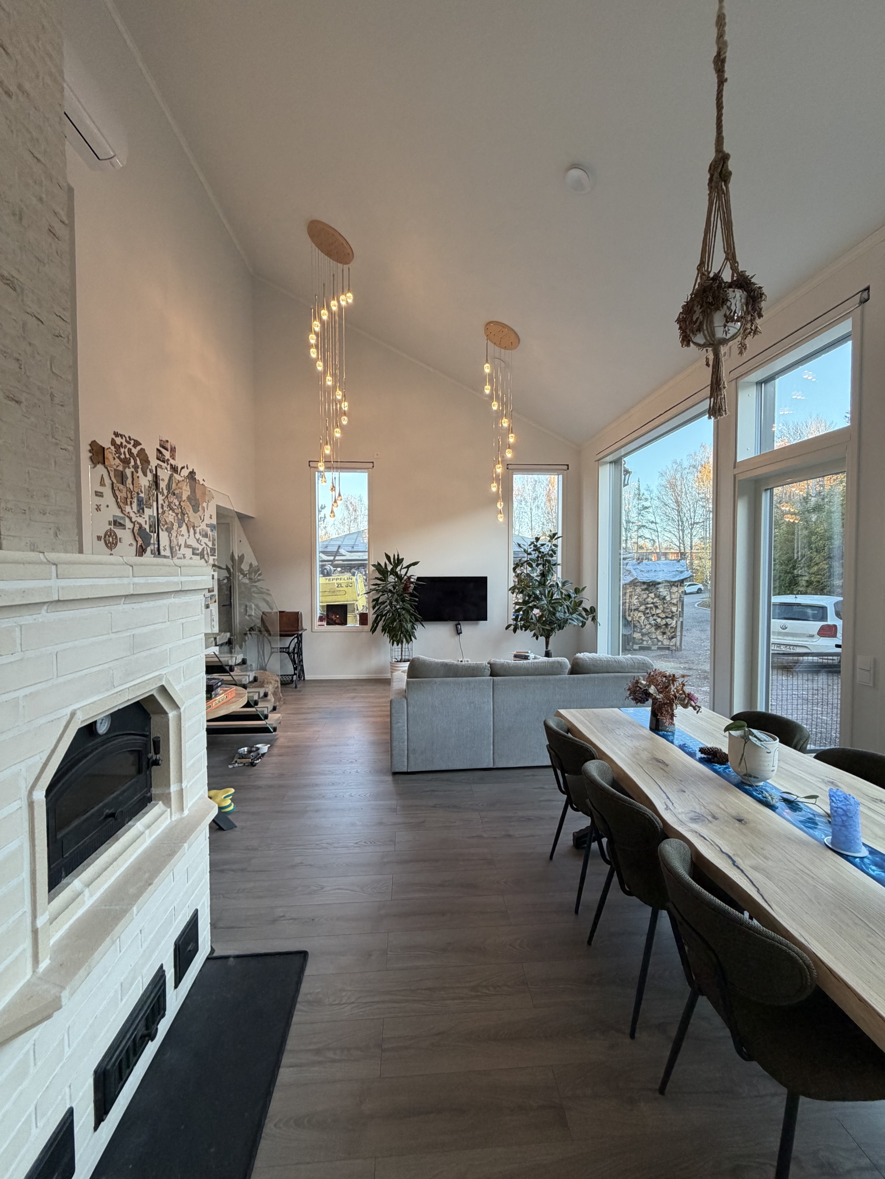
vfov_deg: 102.1
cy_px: 590
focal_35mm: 14
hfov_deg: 85.7
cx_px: 442
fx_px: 477
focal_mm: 2.22
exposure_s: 1/91
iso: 200
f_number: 2.2
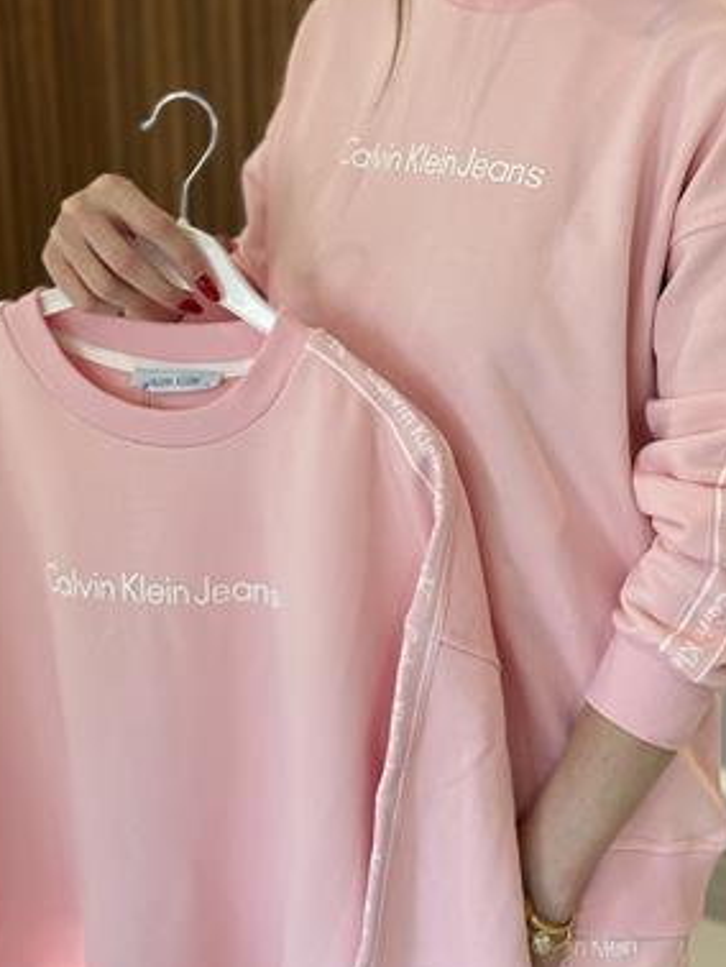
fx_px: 1844
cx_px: 460
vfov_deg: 29.4
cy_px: 481
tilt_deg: -16.9
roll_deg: -0.5
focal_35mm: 66
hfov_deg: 22.2
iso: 160
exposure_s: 1/152
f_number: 1.78
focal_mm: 6.76
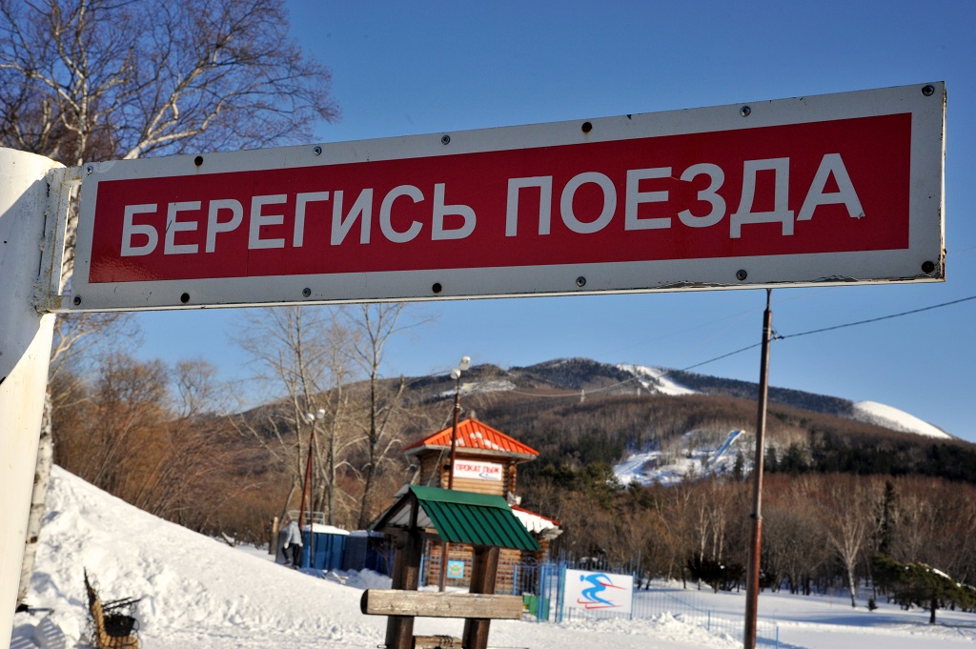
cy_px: 324
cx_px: 488
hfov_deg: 39.6
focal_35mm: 50
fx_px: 1354
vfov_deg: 26.9
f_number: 16
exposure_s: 1/1000
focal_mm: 50
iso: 1000
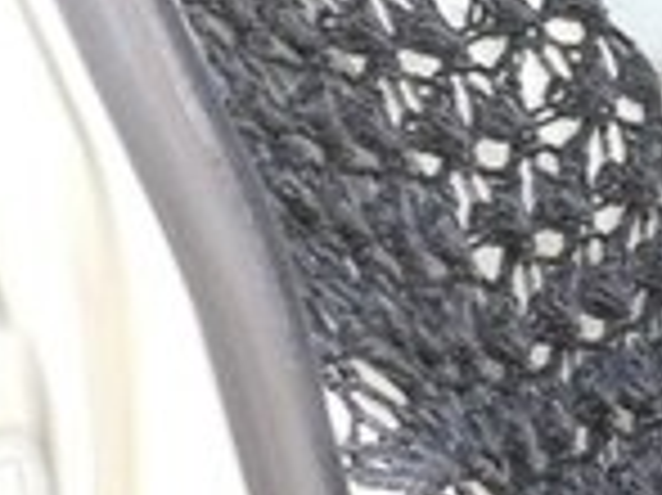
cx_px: 1401
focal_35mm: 157
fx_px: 3000
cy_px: 83
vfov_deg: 9.4
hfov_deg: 11.2
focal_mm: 5.8
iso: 300
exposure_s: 1/60
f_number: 2.8
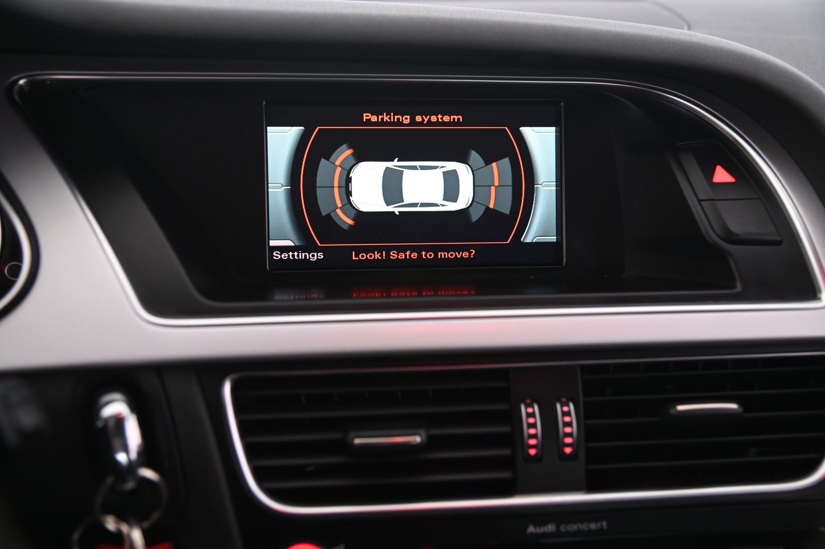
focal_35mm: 38
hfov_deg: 50.7
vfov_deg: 35.0
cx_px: 412
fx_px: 870
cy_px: 274
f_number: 4
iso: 2000
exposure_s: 1/15
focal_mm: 38
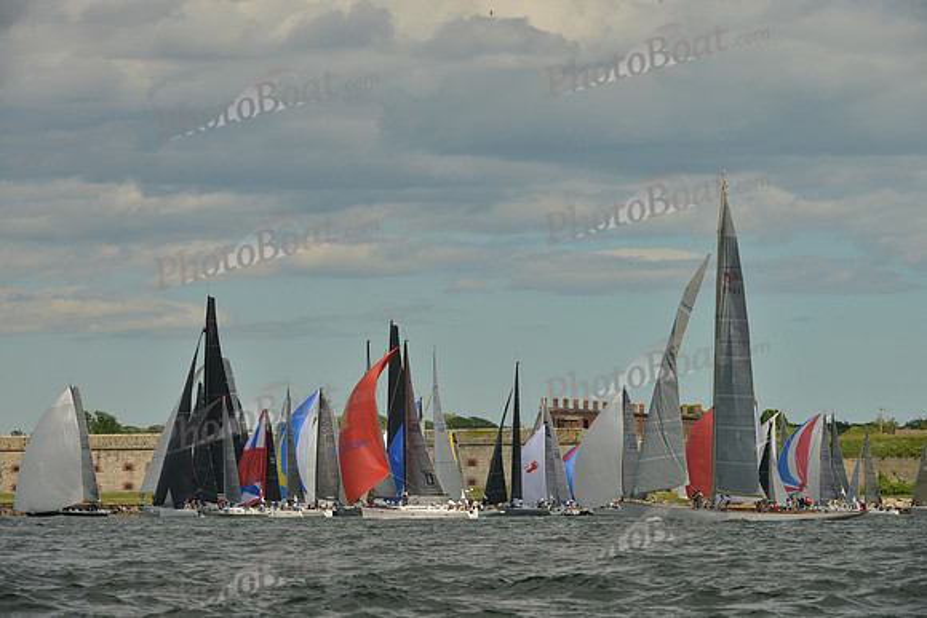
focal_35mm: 200
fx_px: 5151
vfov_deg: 6.9
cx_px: 464
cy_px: 309
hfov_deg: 10.3
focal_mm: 200
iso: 400
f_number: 9
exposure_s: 1/1250
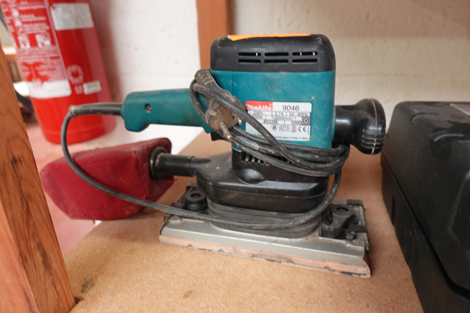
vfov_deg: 53.1
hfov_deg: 73.7
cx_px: 235
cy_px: 156
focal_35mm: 24
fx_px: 313
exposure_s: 1/30
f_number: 1.8
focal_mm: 9.4
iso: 640
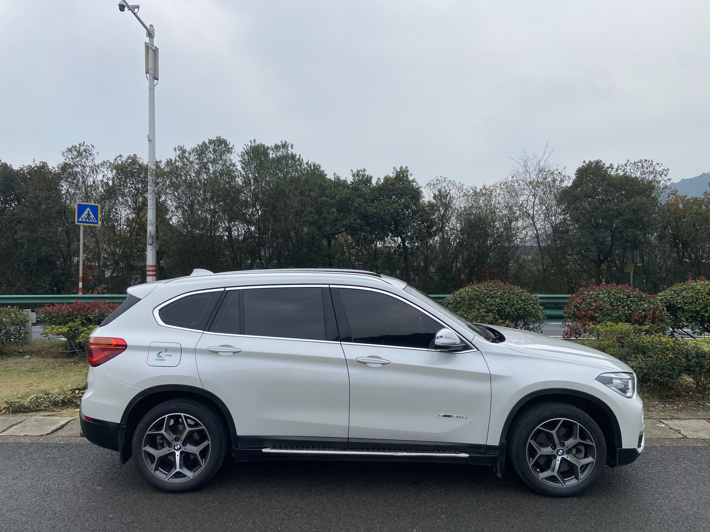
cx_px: 355
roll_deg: -0.2
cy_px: 266
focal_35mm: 26
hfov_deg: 67.3
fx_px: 533
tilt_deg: +0.8
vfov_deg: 53.1
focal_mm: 4.25
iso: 32
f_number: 1.8
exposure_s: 1/1093
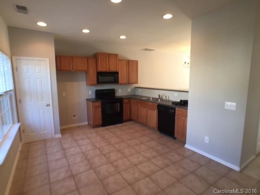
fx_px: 218
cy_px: 98
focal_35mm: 29
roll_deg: -0.4
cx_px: 130
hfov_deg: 61.7
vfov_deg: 48.2
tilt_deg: -8.5
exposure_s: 1/30
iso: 40
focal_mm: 4.15
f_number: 2.2
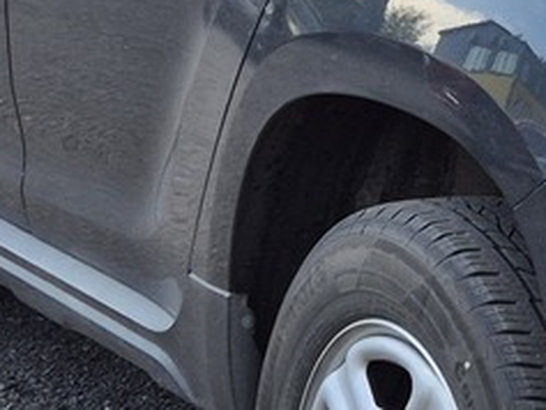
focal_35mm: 155
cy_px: 173
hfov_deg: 12.1
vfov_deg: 9.6
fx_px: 2446
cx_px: 825
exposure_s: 1/1156
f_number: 1.8
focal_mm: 5.4
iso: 25
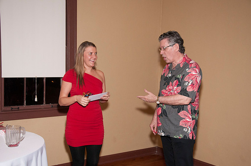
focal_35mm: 45
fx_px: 313
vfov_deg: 29.8
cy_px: 83
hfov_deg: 43.7
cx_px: 126
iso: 800
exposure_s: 1/80
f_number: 5.6
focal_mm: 30
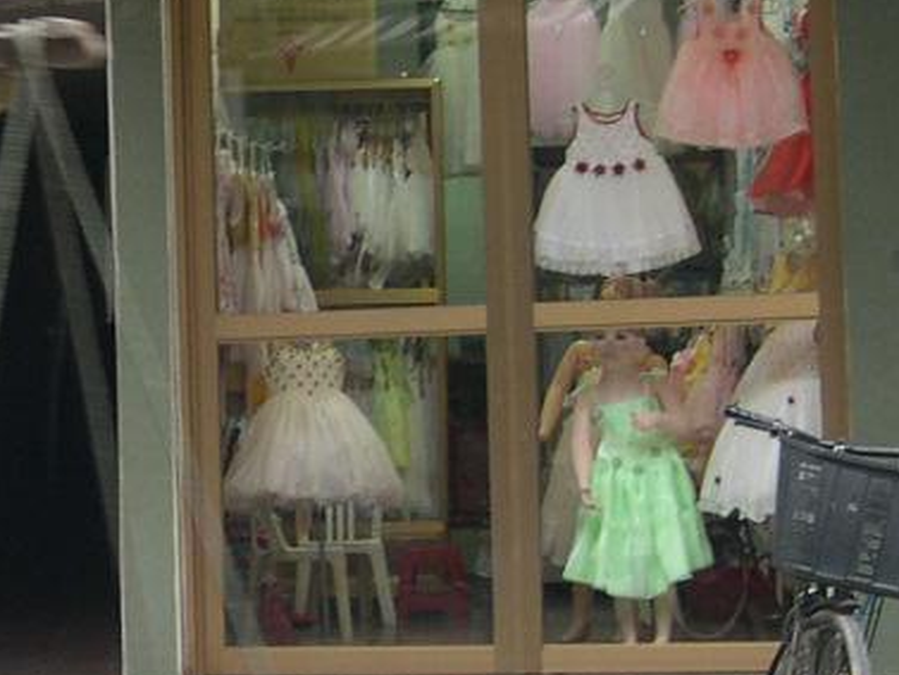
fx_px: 3351
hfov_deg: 15.0
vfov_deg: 11.5
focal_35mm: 129
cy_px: 403
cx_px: -48
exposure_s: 1/42.2
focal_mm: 8
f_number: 2.8
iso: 100
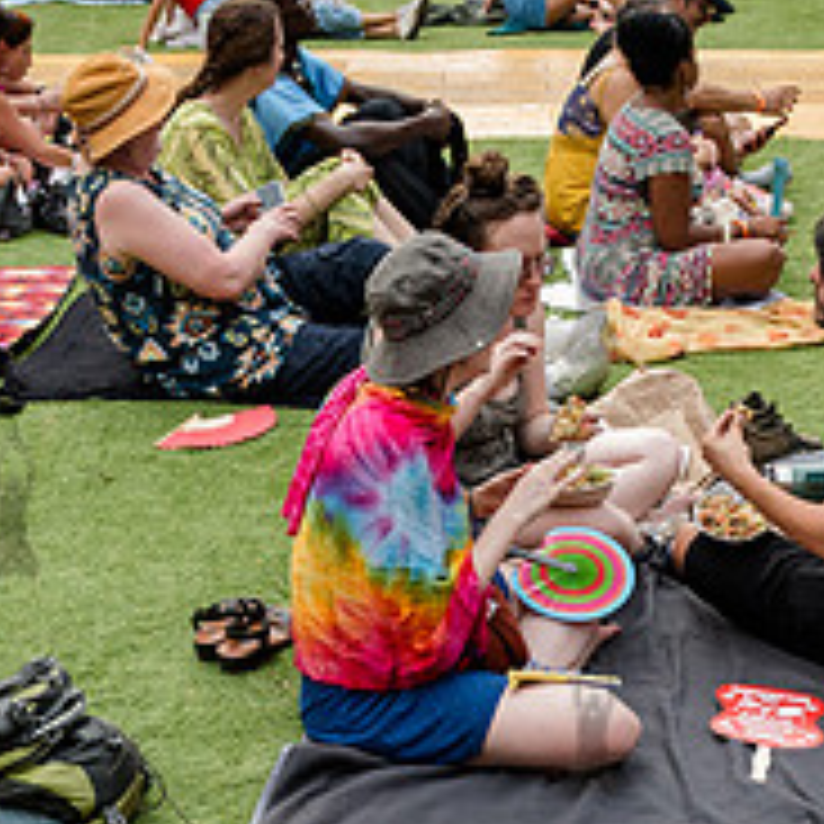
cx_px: 590
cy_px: 718
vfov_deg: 23.1
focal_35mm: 73
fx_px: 1966
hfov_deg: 23.5
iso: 1000
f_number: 4.5
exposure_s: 1/400
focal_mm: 24
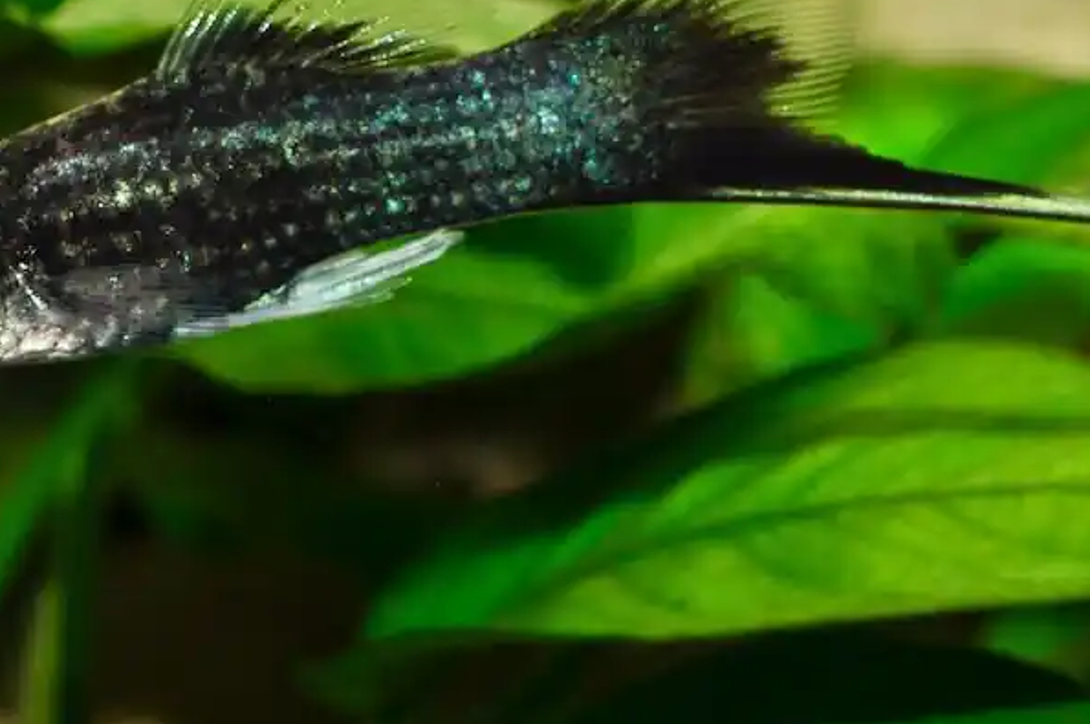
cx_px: 544
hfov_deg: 7.8
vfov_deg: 5.2
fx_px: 8008
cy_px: 157
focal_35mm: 265
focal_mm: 105
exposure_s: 1/125
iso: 250
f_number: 16
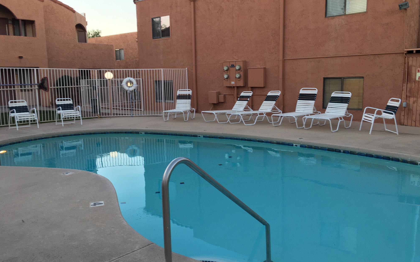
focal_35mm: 31
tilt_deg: -7.6
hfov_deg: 61.2
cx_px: 210
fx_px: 355
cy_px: 127
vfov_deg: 40.6
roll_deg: +1.7
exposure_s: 1/60
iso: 32
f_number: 2.2
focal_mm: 4.15
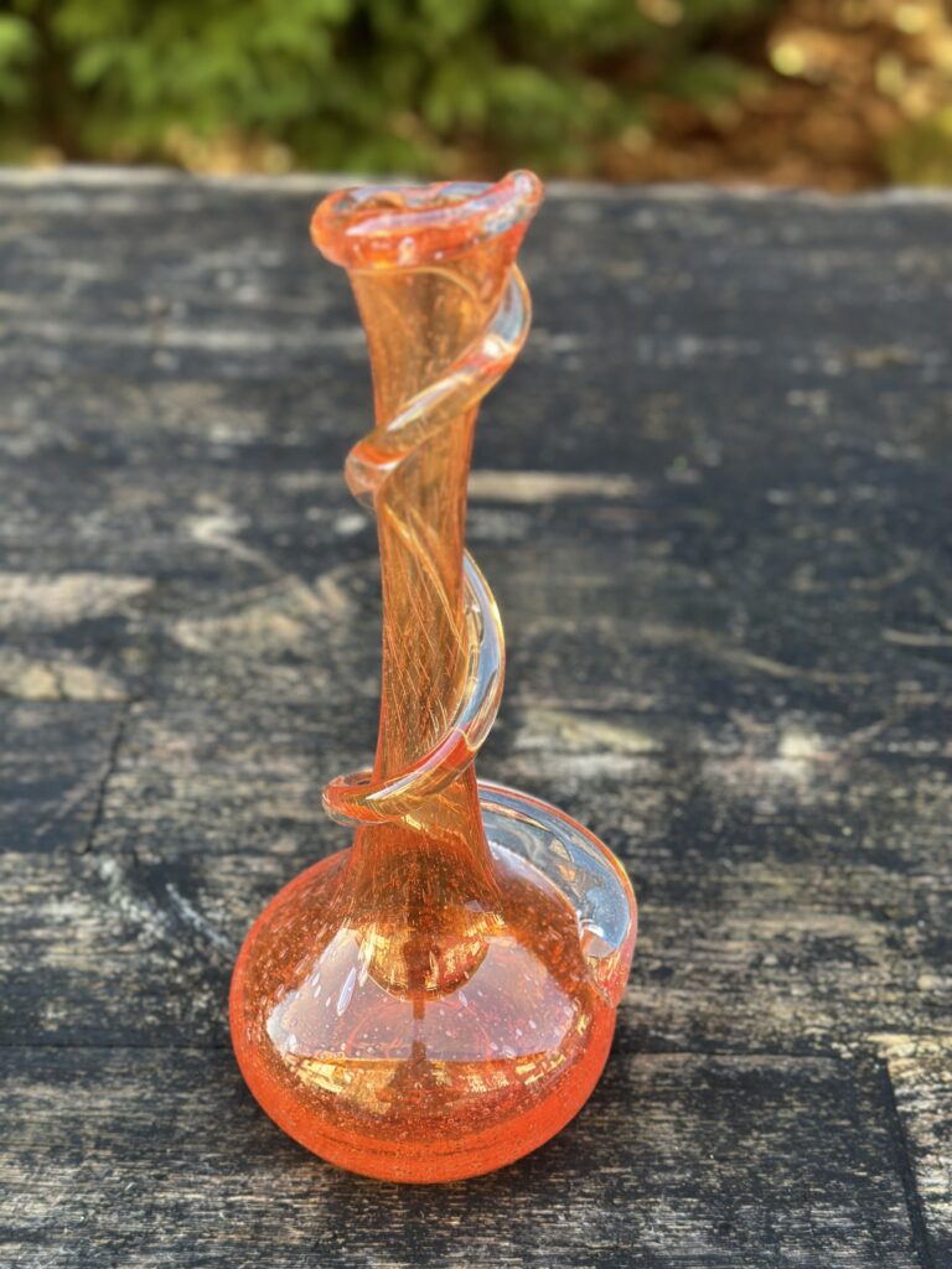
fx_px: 1760
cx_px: 476
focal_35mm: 48
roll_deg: -1.7
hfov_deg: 30.3
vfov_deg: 39.7
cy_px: 634
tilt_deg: -36.5
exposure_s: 1/100
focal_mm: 6.86
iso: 125
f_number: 1.78
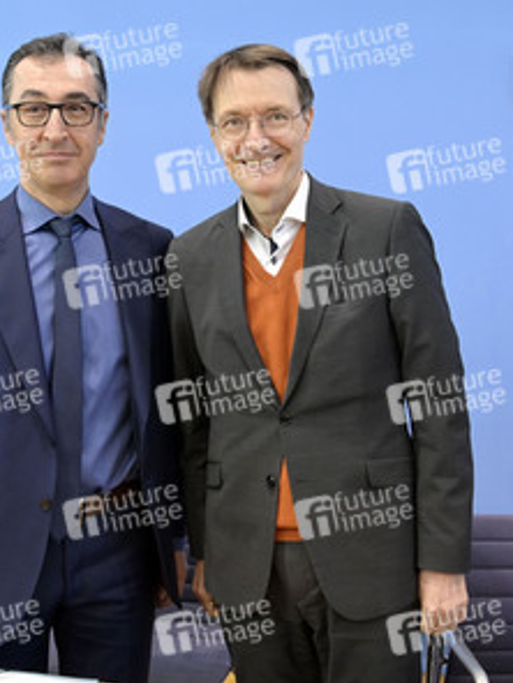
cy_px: 339
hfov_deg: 34.7
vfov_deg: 45.8
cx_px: 154
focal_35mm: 41
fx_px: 810
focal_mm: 28
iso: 3200
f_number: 5
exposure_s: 1/500
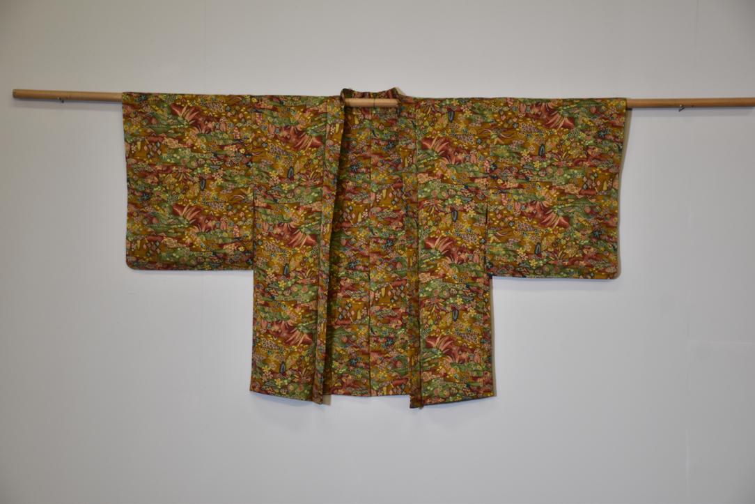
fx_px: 1636
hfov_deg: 26.0
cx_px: 378
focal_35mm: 78
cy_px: 252
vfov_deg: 17.5
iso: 400
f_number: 4.8
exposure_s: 1/60
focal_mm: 52
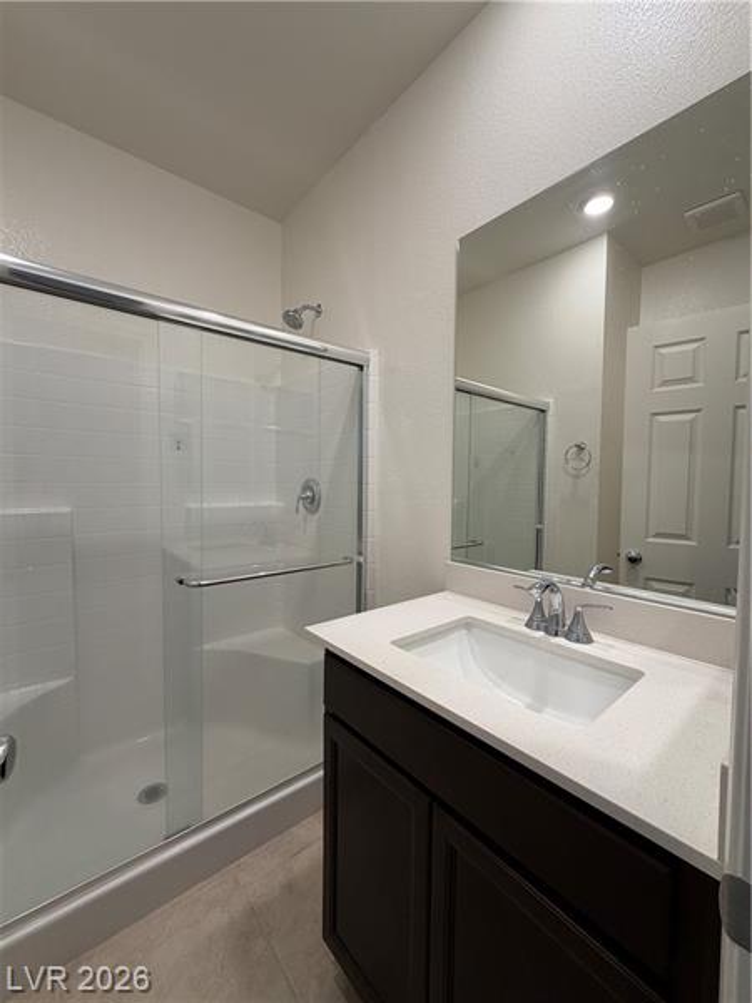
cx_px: 376
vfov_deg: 102.1
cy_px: 502
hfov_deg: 85.7
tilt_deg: -2.0
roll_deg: -0.7
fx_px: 406
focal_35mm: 14
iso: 160
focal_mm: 2.22
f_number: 2.2
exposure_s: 1/120
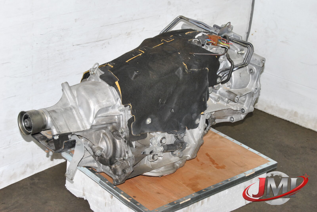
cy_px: 106
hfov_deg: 27.0
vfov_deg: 18.2
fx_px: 661
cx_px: 158
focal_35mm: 75
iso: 800
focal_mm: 50
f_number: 10
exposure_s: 1/200
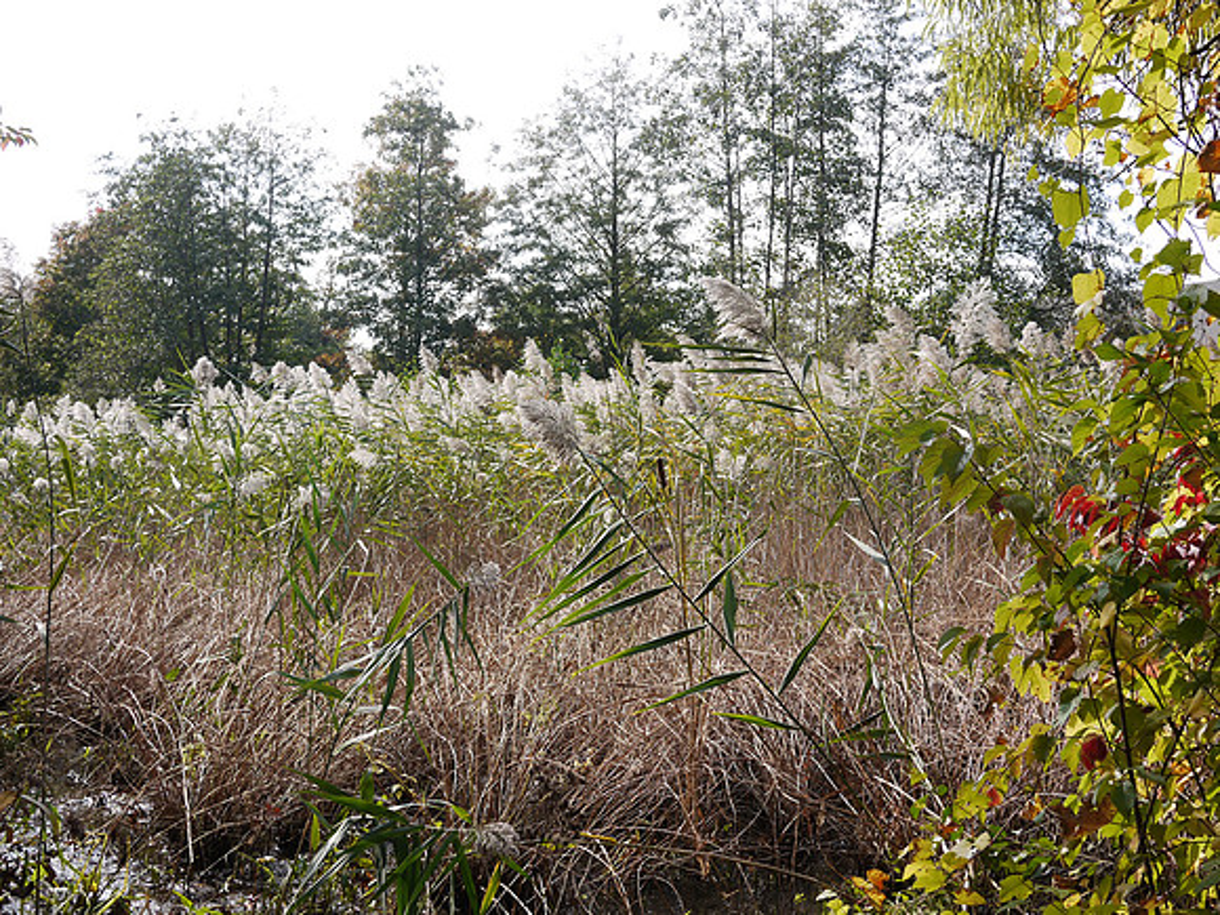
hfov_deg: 46.8
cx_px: 610
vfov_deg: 36.0
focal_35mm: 40
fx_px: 1410
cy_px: 458
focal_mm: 20
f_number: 5
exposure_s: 1/250
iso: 100
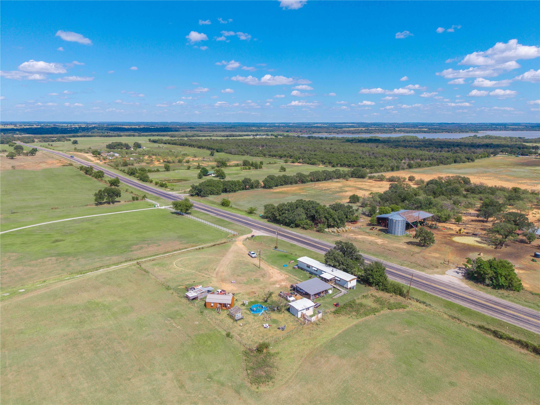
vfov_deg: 56.8
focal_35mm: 24
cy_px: 202
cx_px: 270
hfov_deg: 71.6
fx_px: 374
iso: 100
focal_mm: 8.67
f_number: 1.8
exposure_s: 1/4000
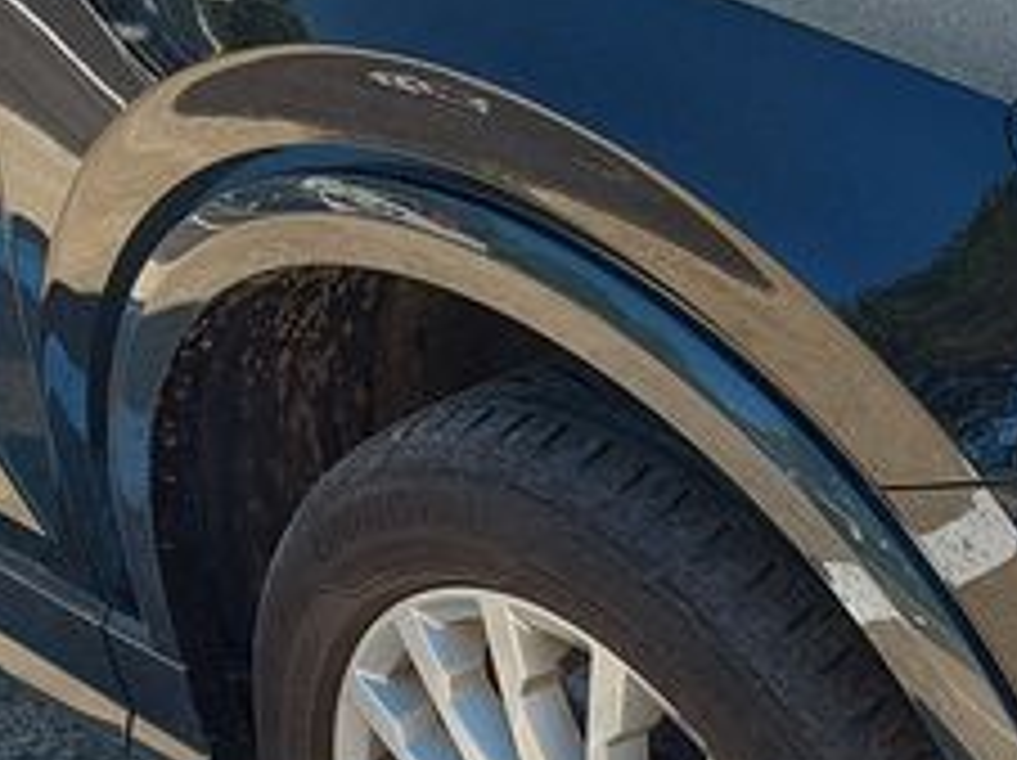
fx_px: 2495
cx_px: 1220
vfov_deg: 17.3
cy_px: 297
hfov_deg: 21.4
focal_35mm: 85
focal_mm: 5.23
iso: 32
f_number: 1.8
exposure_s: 1/297
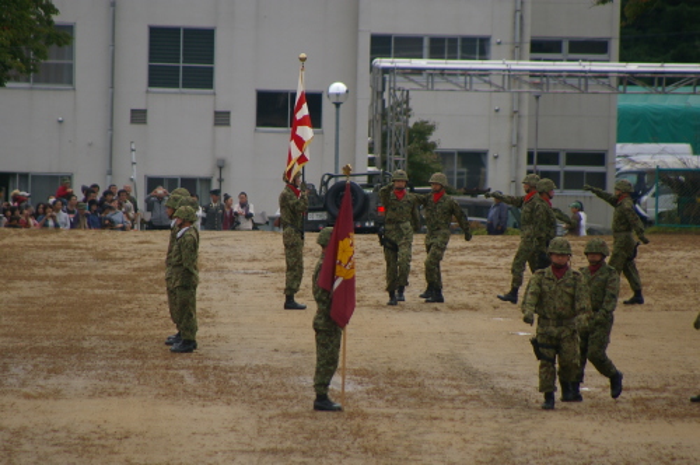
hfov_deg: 4.6
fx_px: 8739
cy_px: 232
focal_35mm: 450
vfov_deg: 3.0
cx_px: 350
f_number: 6.3
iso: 200
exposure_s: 1/500
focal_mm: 300
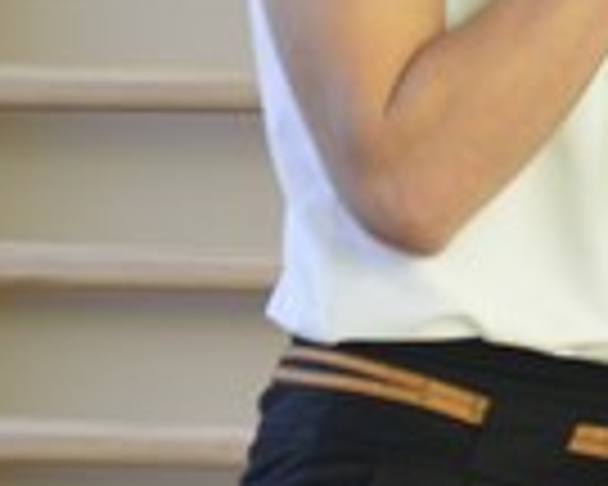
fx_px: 12718
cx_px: 1455
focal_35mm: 707
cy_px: 22
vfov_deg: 2.2
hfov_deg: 2.7
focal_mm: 85
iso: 400
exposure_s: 1/20
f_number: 5.6
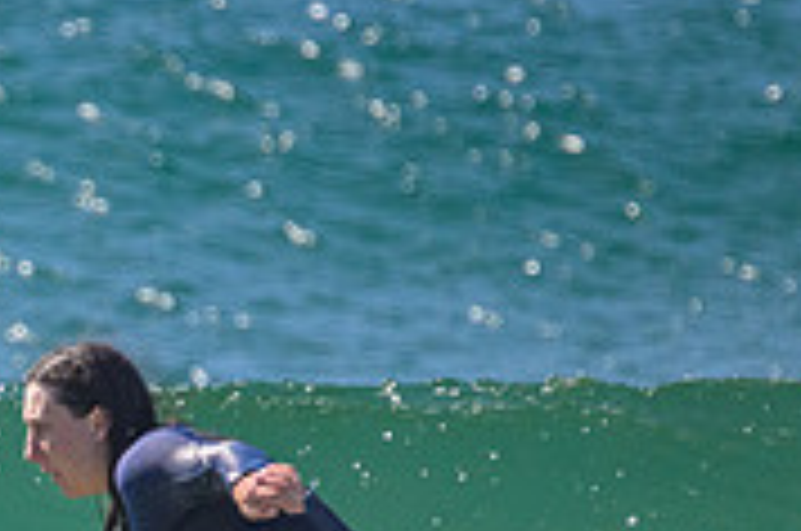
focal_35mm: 2614
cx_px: -454
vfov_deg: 0.5
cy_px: 664
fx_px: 58057
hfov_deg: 0.8
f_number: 11
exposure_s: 1/2000
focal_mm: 800
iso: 2200
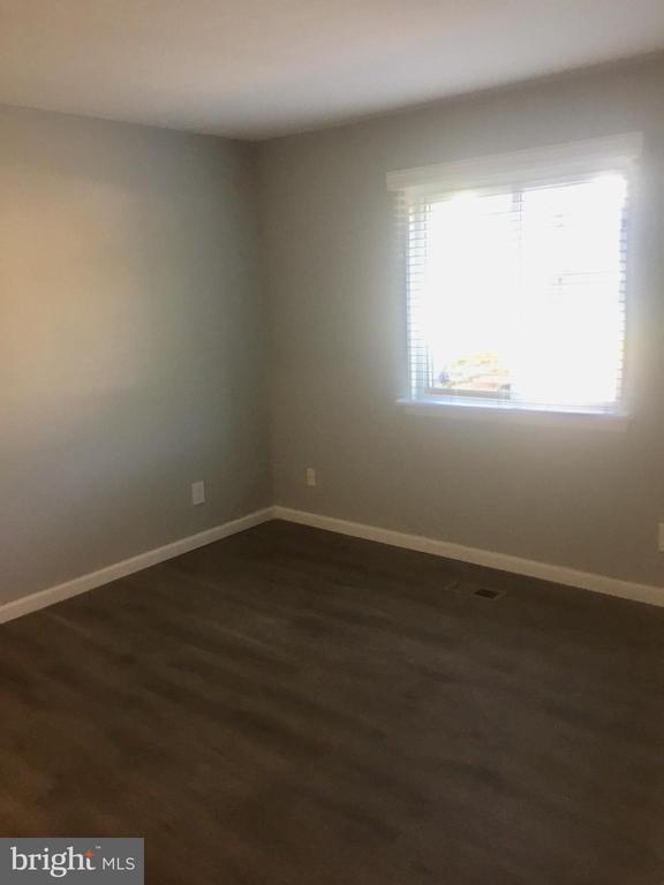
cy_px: 442
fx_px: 742
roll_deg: +2.6
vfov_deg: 61.7
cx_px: 332
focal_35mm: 29
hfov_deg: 48.2
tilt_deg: -11.7
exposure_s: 1/30
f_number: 2.2
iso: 64
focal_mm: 4.15
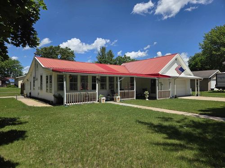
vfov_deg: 58.9
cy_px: 84
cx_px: 112
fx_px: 149
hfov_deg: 73.9
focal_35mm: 23
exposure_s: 1/6217
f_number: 1.8
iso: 80
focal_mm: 5.4
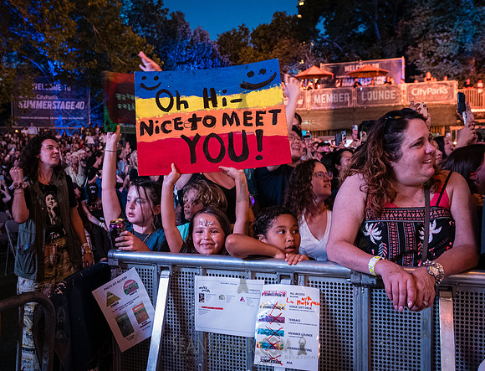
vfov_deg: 40.2
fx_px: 506
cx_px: 207
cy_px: 186
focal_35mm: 36
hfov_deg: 51.0
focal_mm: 26
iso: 10000
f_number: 3.5
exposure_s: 1/60
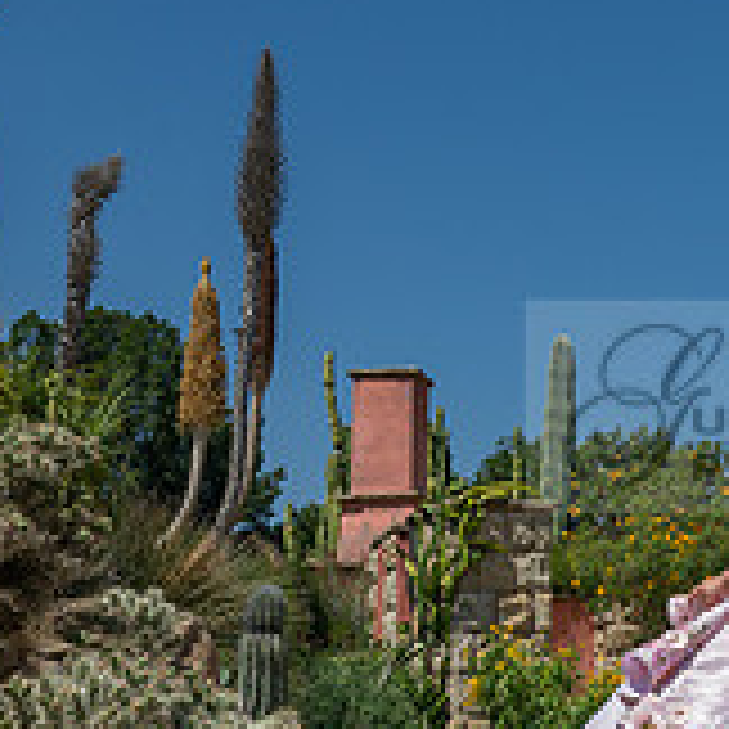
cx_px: 918
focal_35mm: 73
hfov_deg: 21.6
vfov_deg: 23.7
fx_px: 1739
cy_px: 407
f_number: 16
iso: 200
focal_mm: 24
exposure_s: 1/200
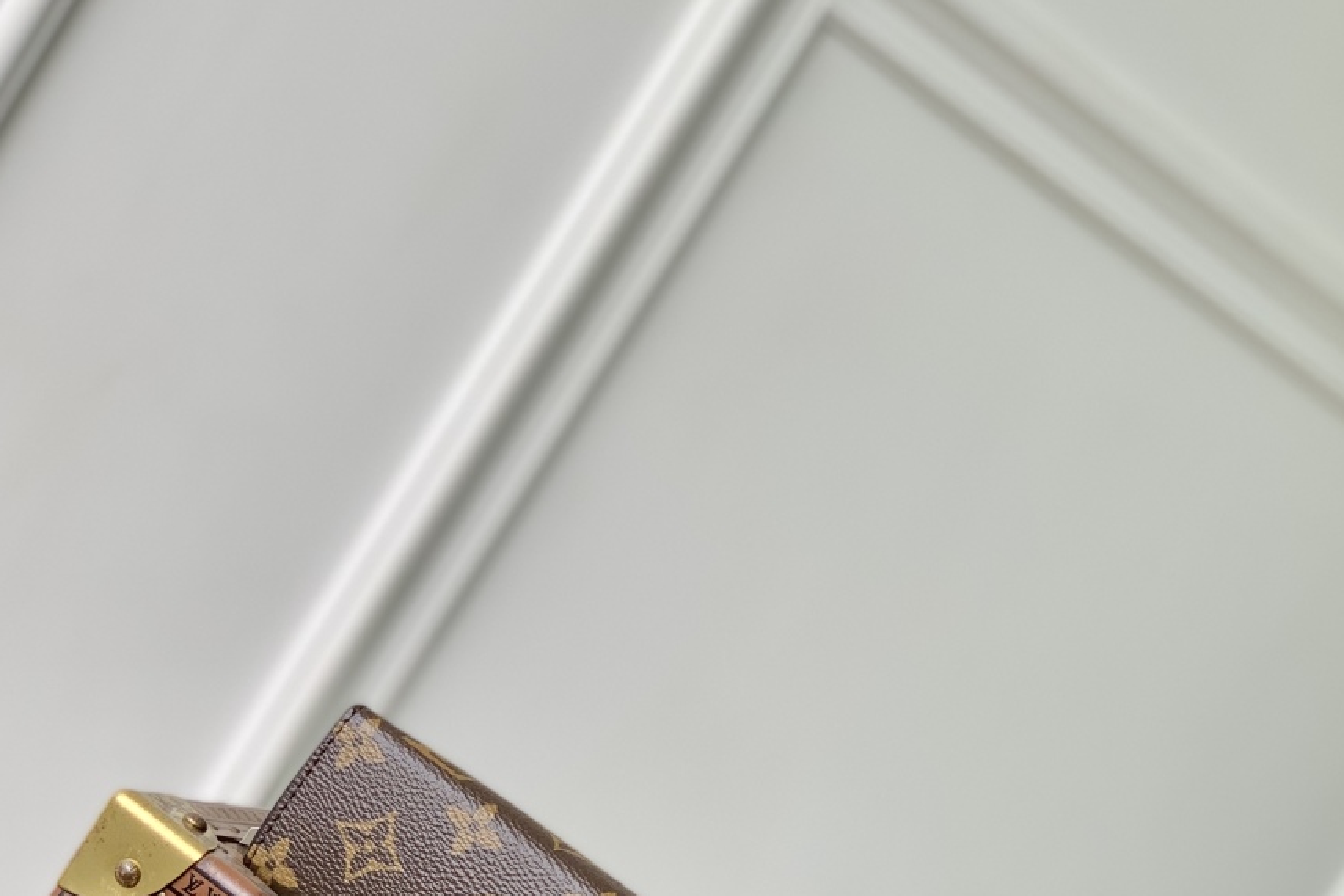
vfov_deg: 14.7
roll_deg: -33.5
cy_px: 978
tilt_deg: -8.2
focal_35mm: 91
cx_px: 669
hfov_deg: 22.4
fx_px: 3398
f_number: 2.4
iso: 20
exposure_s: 1/122
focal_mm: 6
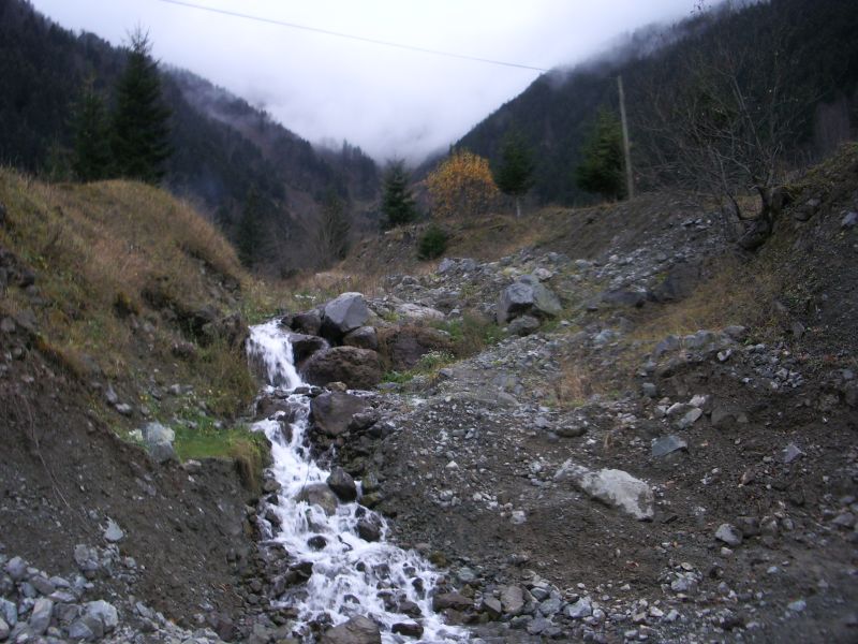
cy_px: 322
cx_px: 429
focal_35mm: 35
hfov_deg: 52.6
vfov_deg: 40.7
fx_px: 868
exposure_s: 1/40
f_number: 2.6
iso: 100
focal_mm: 5.8
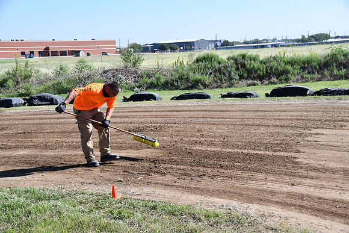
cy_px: 116
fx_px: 553
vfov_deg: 23.8
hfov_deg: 35.0
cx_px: 174
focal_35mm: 57
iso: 140
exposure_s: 1/250
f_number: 8
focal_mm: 38
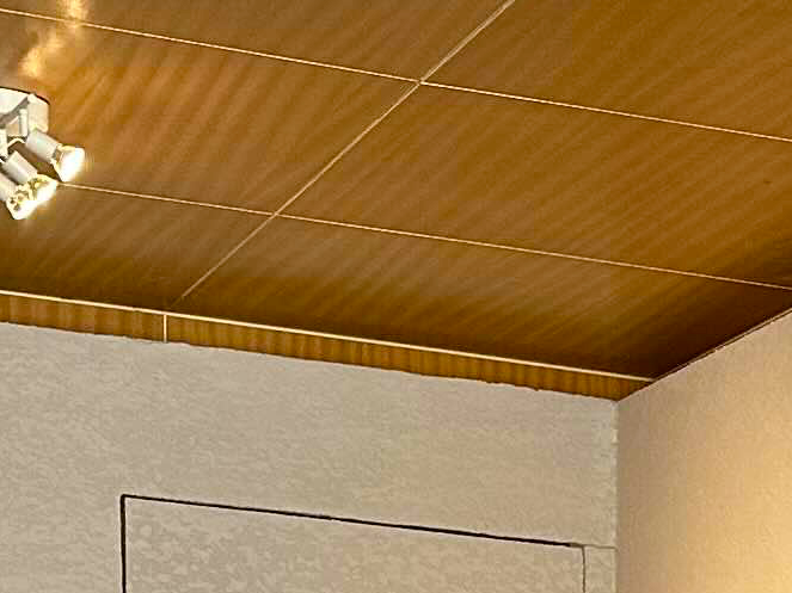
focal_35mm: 146
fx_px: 3340
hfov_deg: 12.7
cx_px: 1260
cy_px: 1432
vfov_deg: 9.1
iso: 160
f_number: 1.78
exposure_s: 1/121
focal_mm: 6.86
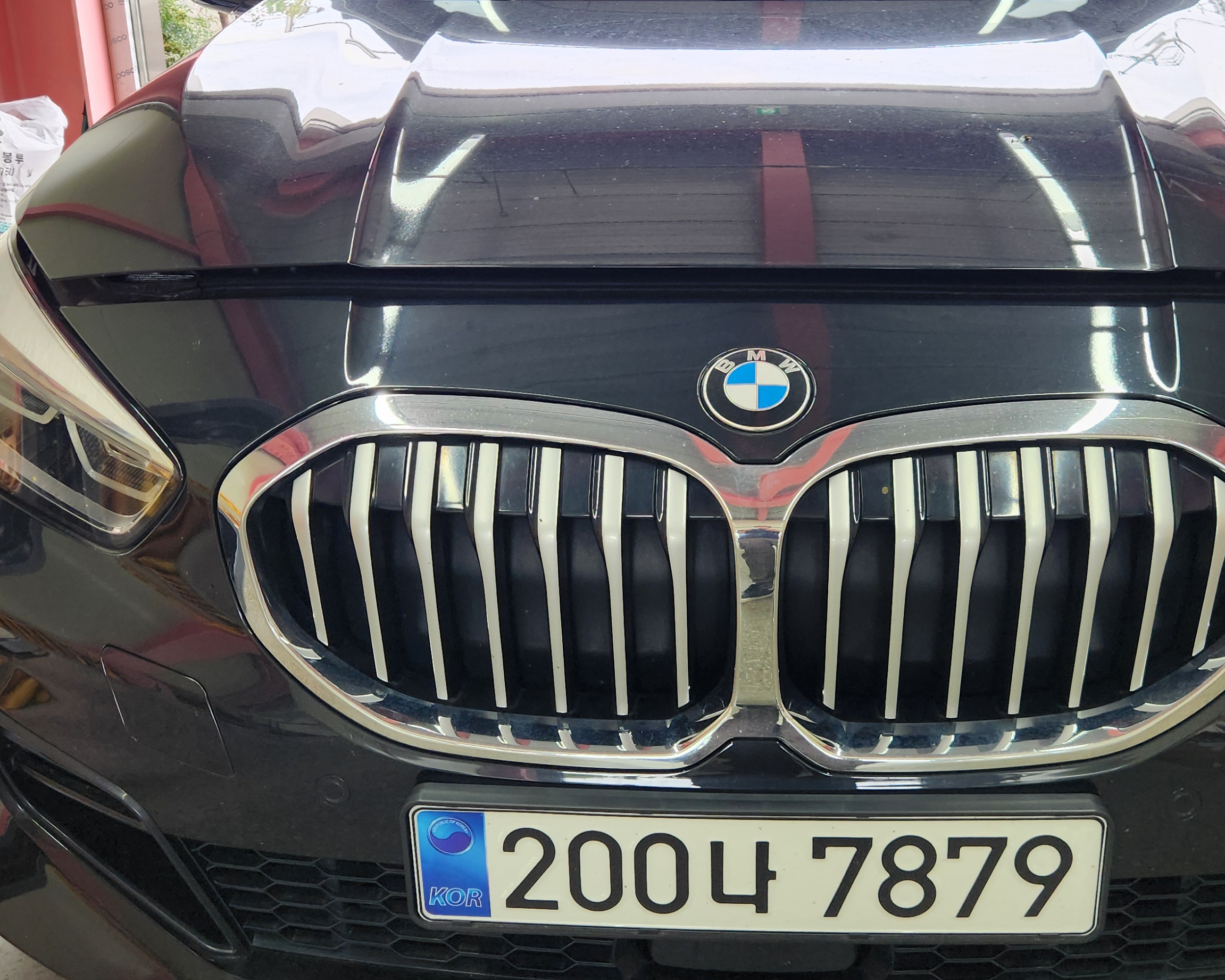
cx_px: 719
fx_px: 1414
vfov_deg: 38.2
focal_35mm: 39
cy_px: 424
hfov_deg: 46.6
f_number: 1.8
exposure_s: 1/120
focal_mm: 5.4
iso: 64
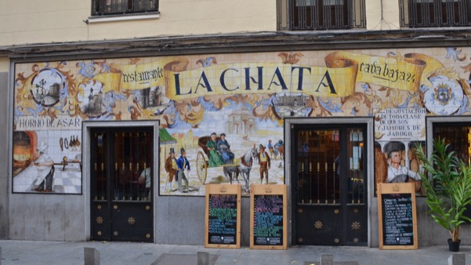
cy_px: 128
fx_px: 400
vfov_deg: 36.7
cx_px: 259
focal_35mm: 32
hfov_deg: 60.9
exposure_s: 1/125
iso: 400
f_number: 5.6
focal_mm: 18
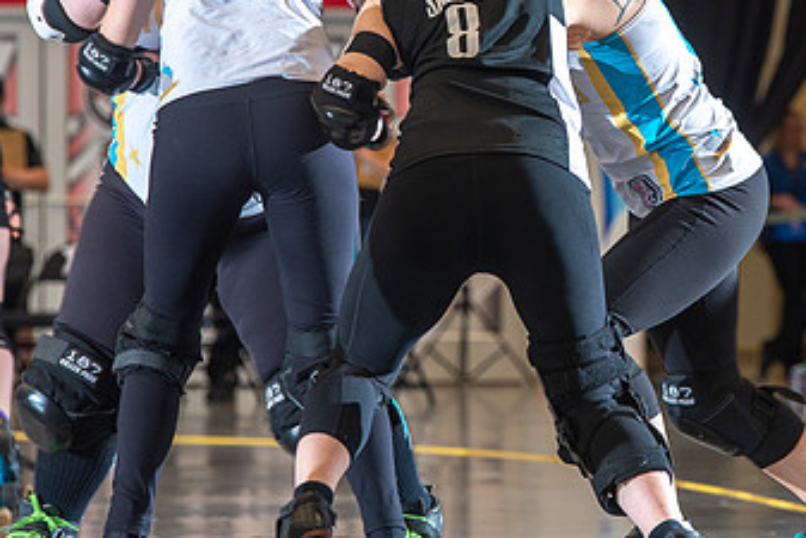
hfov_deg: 6.5
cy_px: 185
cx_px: 605
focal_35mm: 318
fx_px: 7122
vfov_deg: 4.3
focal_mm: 185
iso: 500
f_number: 5.6
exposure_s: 1/160
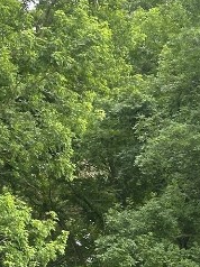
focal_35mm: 155
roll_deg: +1.2
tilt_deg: +8.3
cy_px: 321
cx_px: 178
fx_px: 1196
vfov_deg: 12.5
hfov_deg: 9.5
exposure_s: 1/204
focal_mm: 6.86
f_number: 1.78
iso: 64
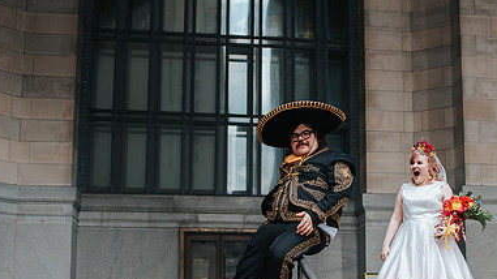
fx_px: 790
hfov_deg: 34.7
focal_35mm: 60
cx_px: 315
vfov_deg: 19.7
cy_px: 238
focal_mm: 35
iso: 400
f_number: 3.5
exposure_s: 1/800
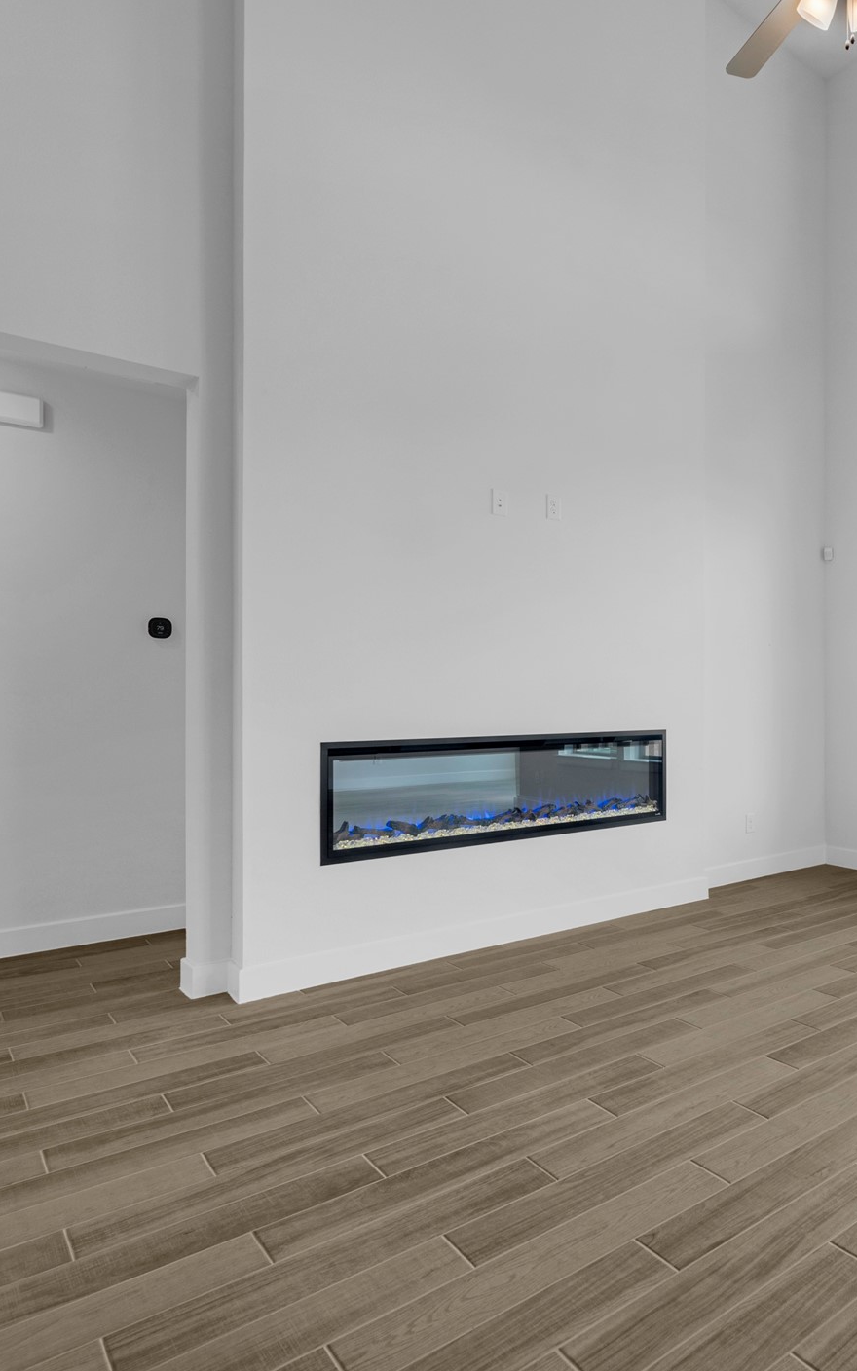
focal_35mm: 22
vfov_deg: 79.6
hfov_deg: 50.5
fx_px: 822
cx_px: 726
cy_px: 673
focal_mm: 14
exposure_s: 1/15
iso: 250
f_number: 9
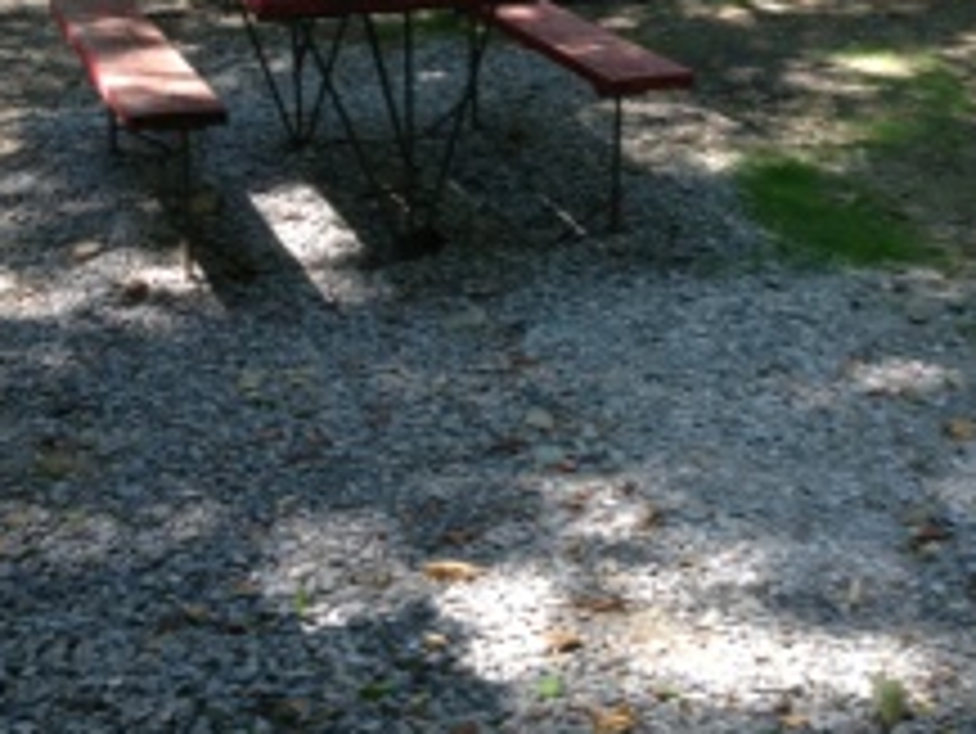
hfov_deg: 28.4
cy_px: 68
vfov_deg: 21.2
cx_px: 630
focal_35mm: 68
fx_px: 1918
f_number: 2.4
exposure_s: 1/133
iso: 50
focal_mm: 4.13
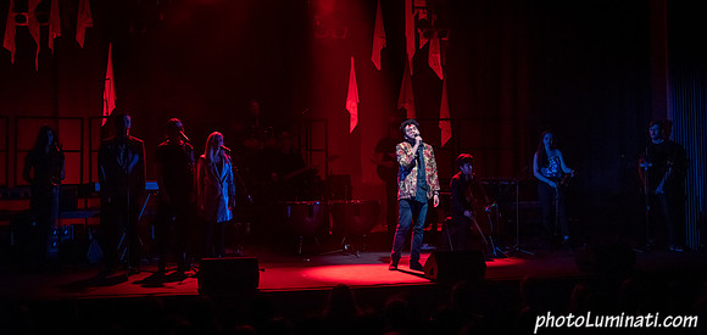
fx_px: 1113
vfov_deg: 17.0
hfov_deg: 35.2
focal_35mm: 62
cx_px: 364
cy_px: 92
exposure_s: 1/125
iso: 2500
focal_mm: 55
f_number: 2.8
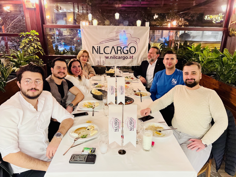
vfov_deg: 53.1
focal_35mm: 26
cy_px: 88
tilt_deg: -17.6
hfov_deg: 67.3
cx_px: 118
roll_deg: -0.4
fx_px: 177
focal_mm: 5.7
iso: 640
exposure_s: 1/25
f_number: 1.5
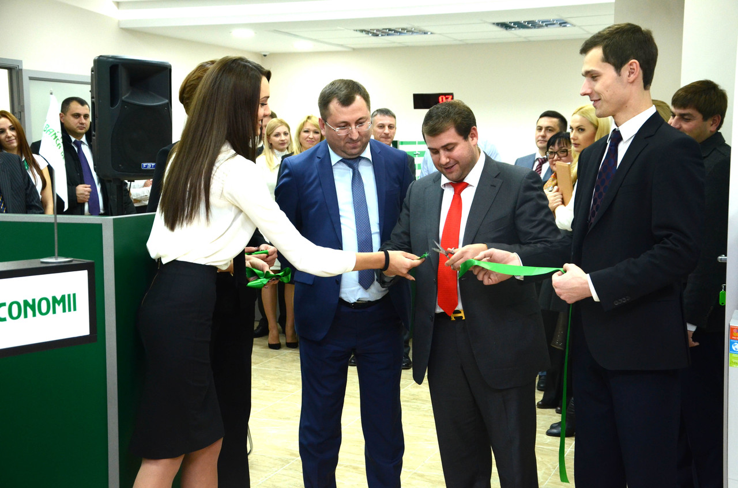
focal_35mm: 51
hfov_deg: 39.0
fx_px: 1043
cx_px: 369
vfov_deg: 26.4
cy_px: 244
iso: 1000
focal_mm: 34
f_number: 5
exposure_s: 1/100
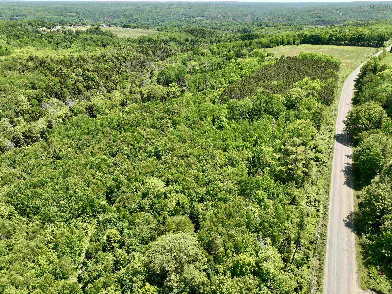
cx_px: 196
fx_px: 272
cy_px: 147
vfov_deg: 56.8
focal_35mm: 24
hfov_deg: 71.6
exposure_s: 1/1250
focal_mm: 12.29
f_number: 2.8
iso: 110
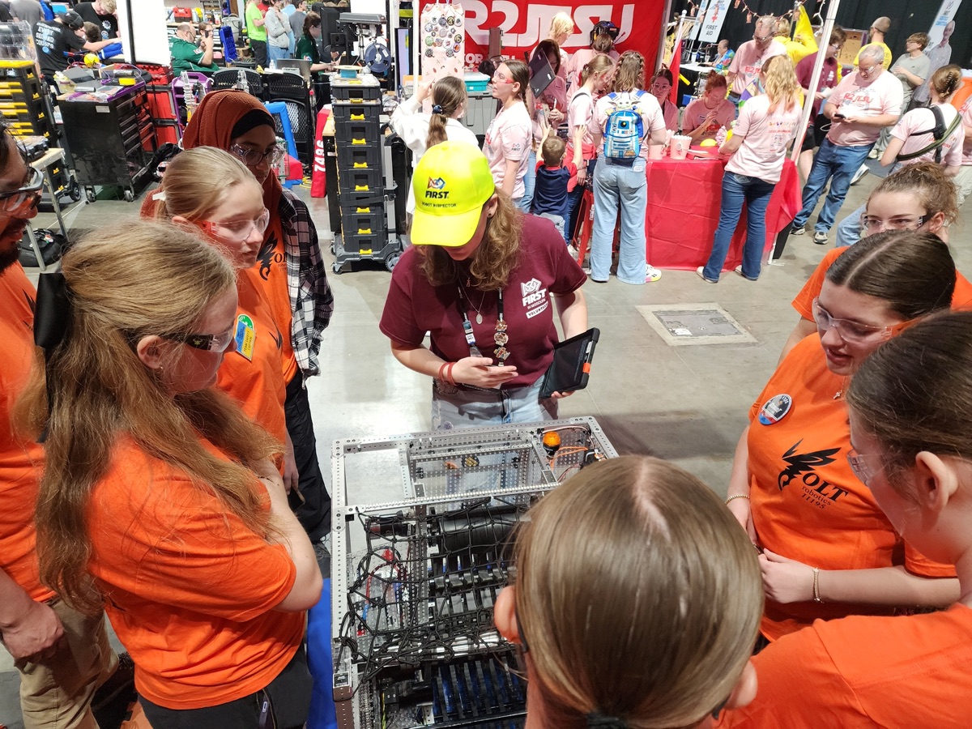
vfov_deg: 58.9
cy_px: 364
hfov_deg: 73.9
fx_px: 646
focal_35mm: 23
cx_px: 486
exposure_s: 1/100
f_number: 1.8
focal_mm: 6.4
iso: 250
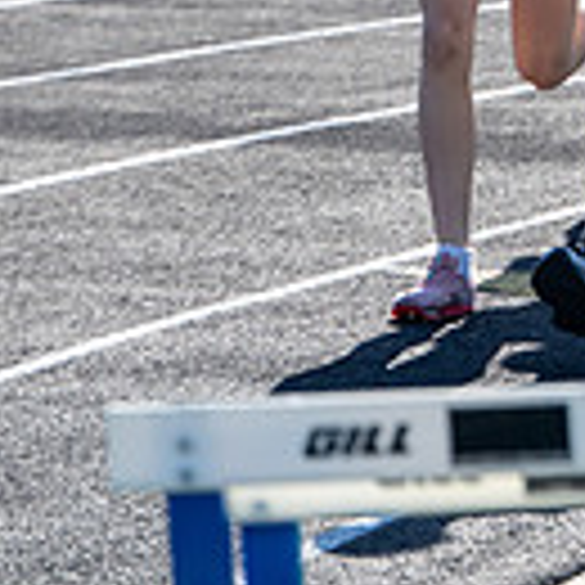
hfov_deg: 3.8
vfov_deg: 3.8
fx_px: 8833
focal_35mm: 462
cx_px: 634
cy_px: -396
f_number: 4
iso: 200
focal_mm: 105
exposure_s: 1/1000
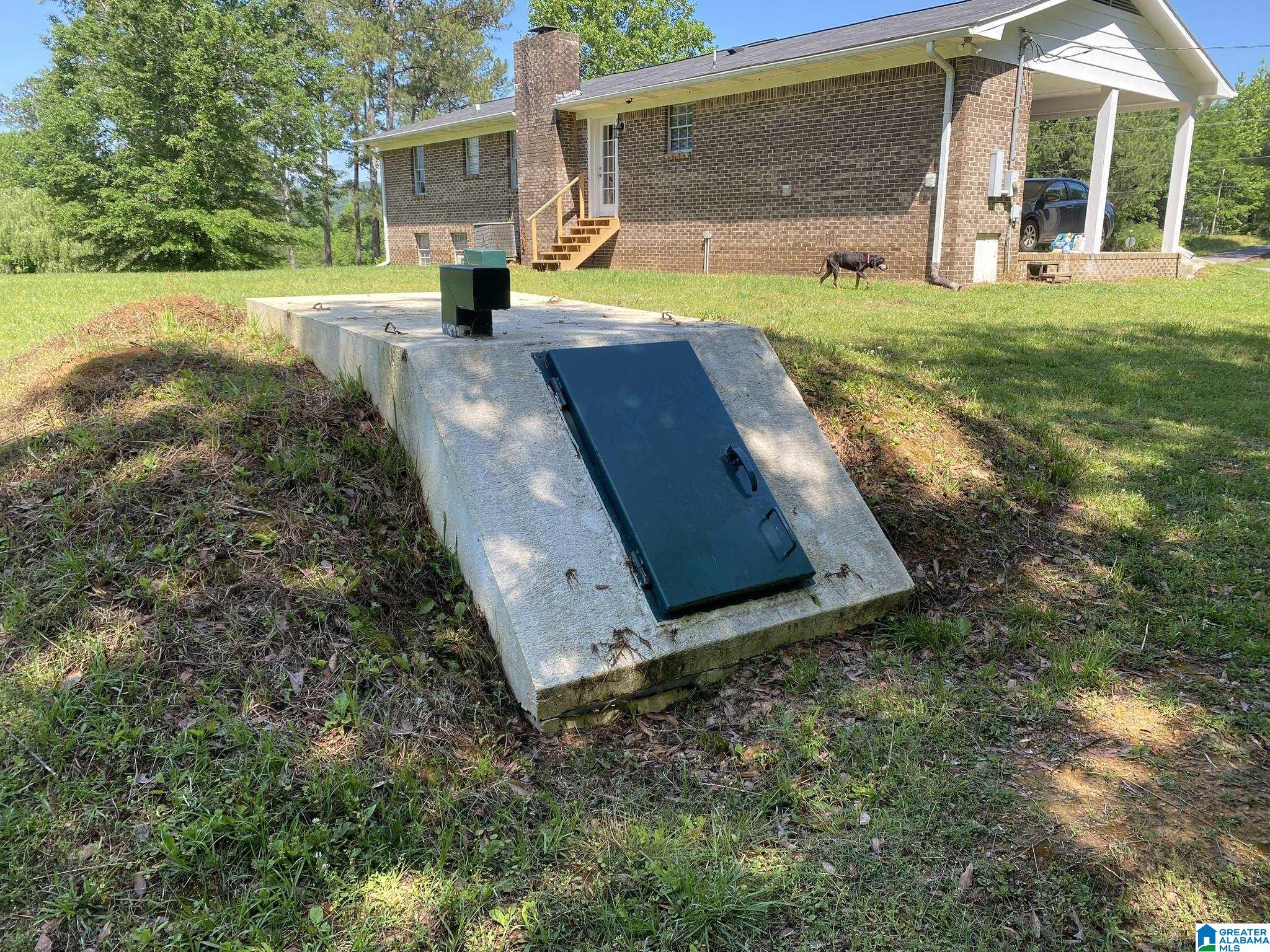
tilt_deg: -16.0
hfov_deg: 67.3
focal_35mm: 26
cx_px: 635
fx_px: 954
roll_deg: -0.4
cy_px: 476
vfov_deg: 53.1
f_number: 1.8
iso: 32
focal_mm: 4.25
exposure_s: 1/669
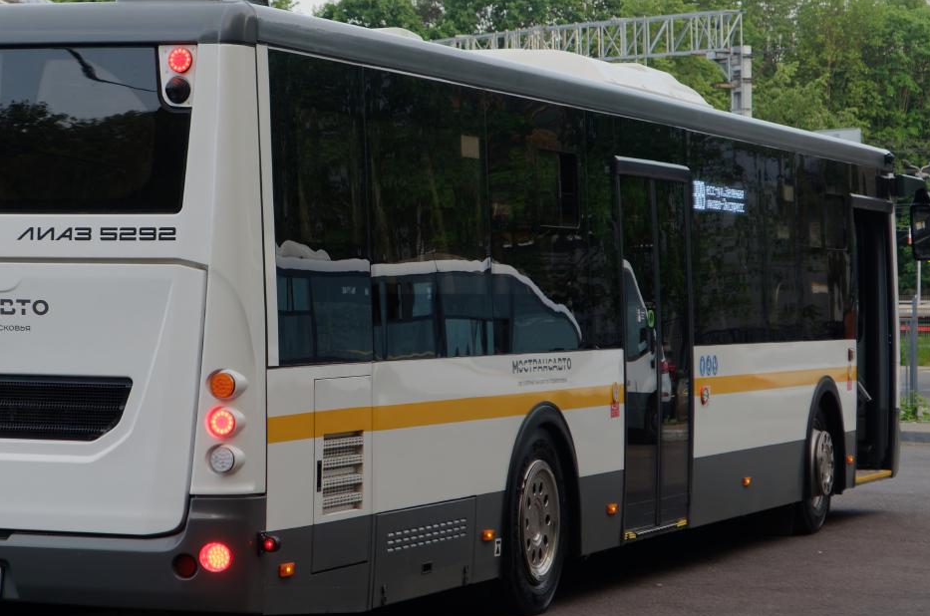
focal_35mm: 117
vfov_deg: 11.7
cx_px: 281
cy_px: 302
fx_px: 3016
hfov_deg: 17.5
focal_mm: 52
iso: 400
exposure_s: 1/125
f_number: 5.6
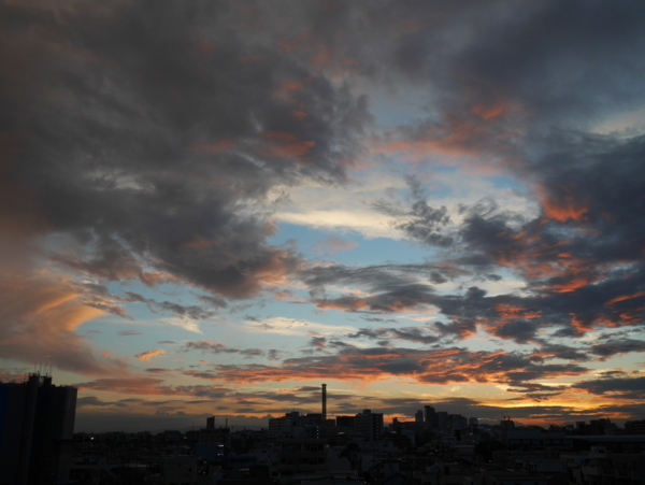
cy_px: 242
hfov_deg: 51.3
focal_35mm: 36
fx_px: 671
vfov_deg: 39.7
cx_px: 322
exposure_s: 1/125
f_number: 5
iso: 200
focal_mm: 18
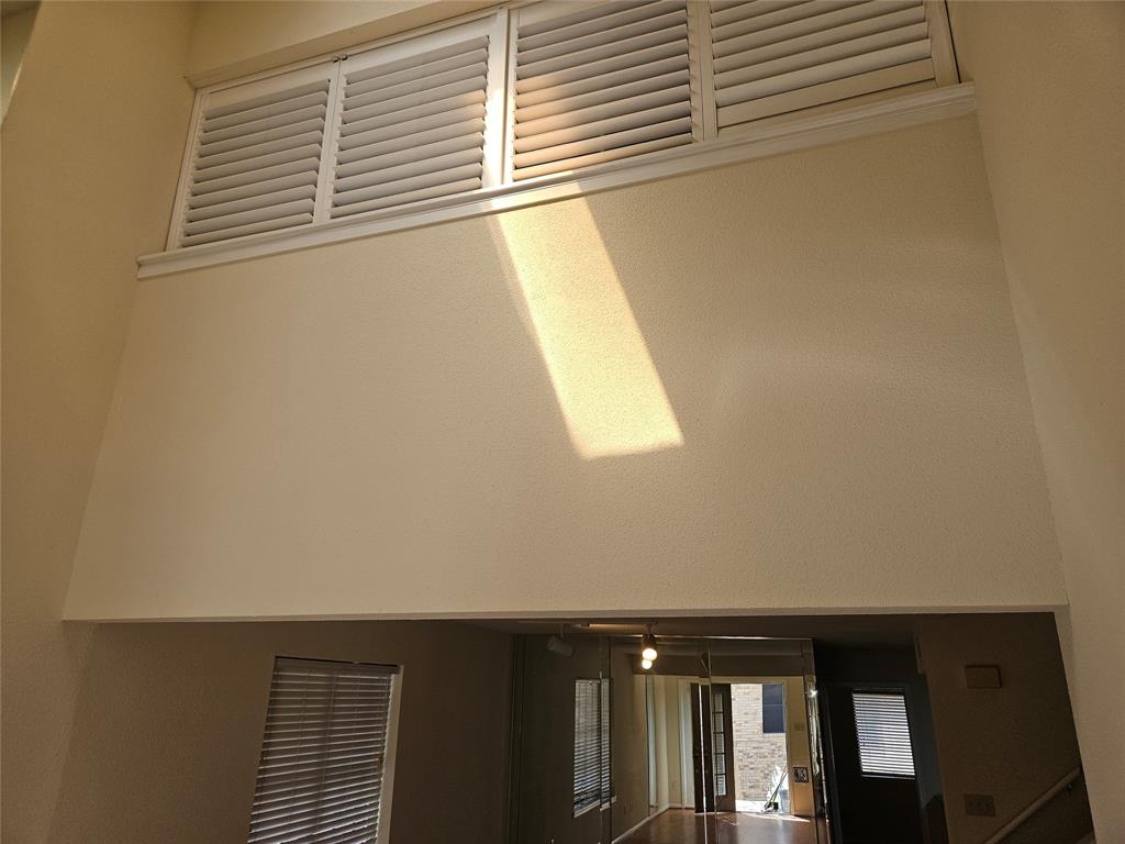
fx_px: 747
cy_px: 422
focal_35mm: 23
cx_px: 562
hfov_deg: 73.9
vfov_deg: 58.9
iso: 25
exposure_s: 1/121
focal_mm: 5.4
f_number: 1.8
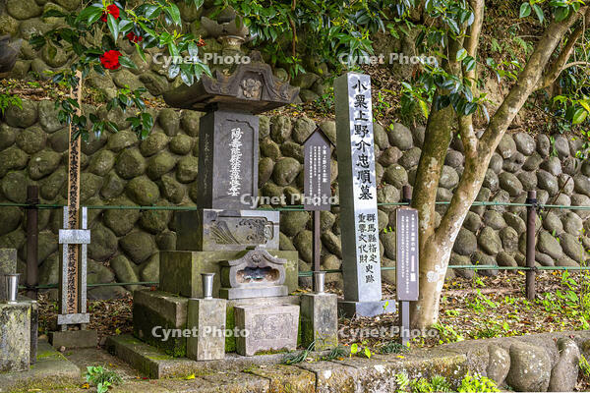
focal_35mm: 38
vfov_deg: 35.1
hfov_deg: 50.7
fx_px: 623
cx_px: 295
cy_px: 196
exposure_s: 1.6
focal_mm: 38
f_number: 9
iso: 64
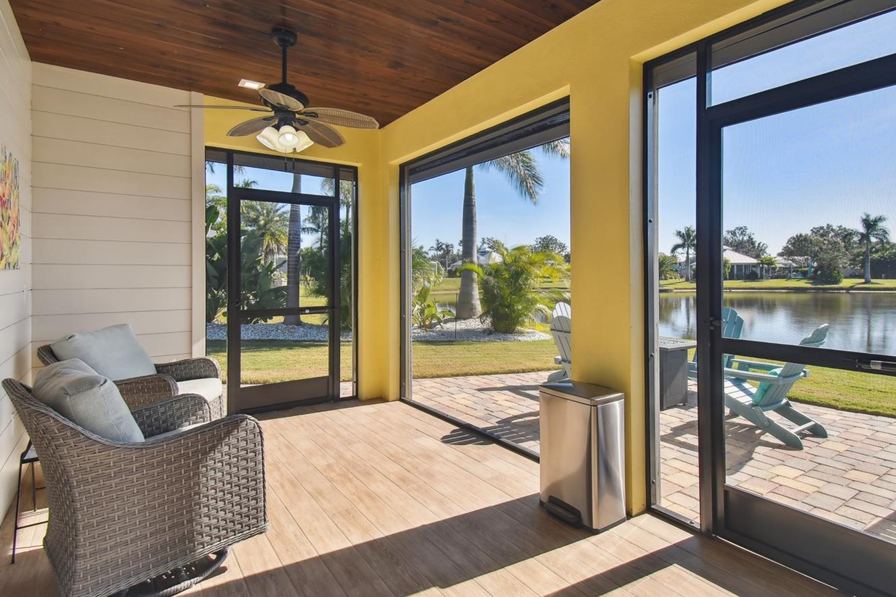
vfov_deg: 67.3
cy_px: 292
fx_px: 448
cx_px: 485
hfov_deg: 89.8
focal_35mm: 18
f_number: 7.1
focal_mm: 10
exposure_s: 1/250
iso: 100
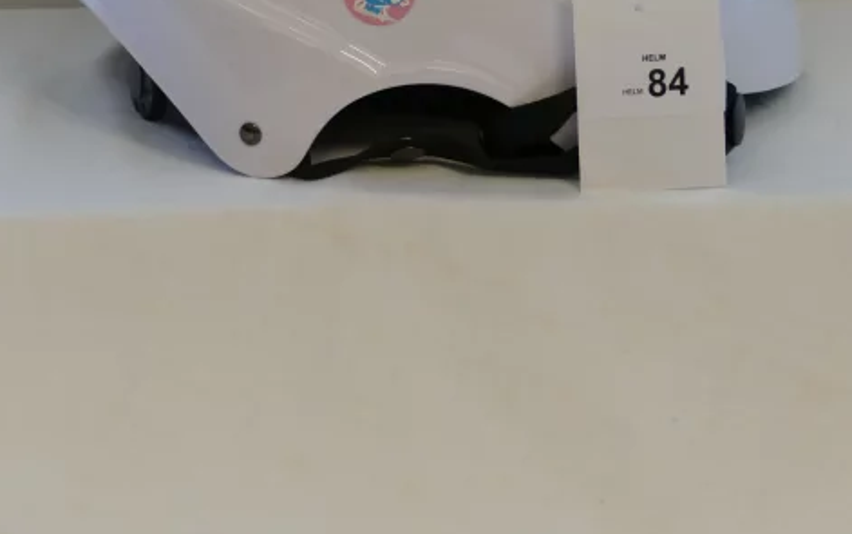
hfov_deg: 8.4
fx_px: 5785
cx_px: 431
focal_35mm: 249
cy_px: -119
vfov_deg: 5.3
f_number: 3.9
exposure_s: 1/80
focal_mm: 52.4
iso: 640
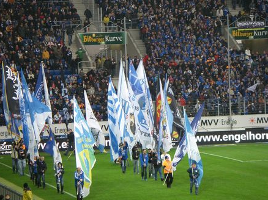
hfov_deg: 9.0
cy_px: 96
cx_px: 127
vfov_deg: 6.7
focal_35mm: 220
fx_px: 1702
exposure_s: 1/125
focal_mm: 27.9
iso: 320
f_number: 4.4
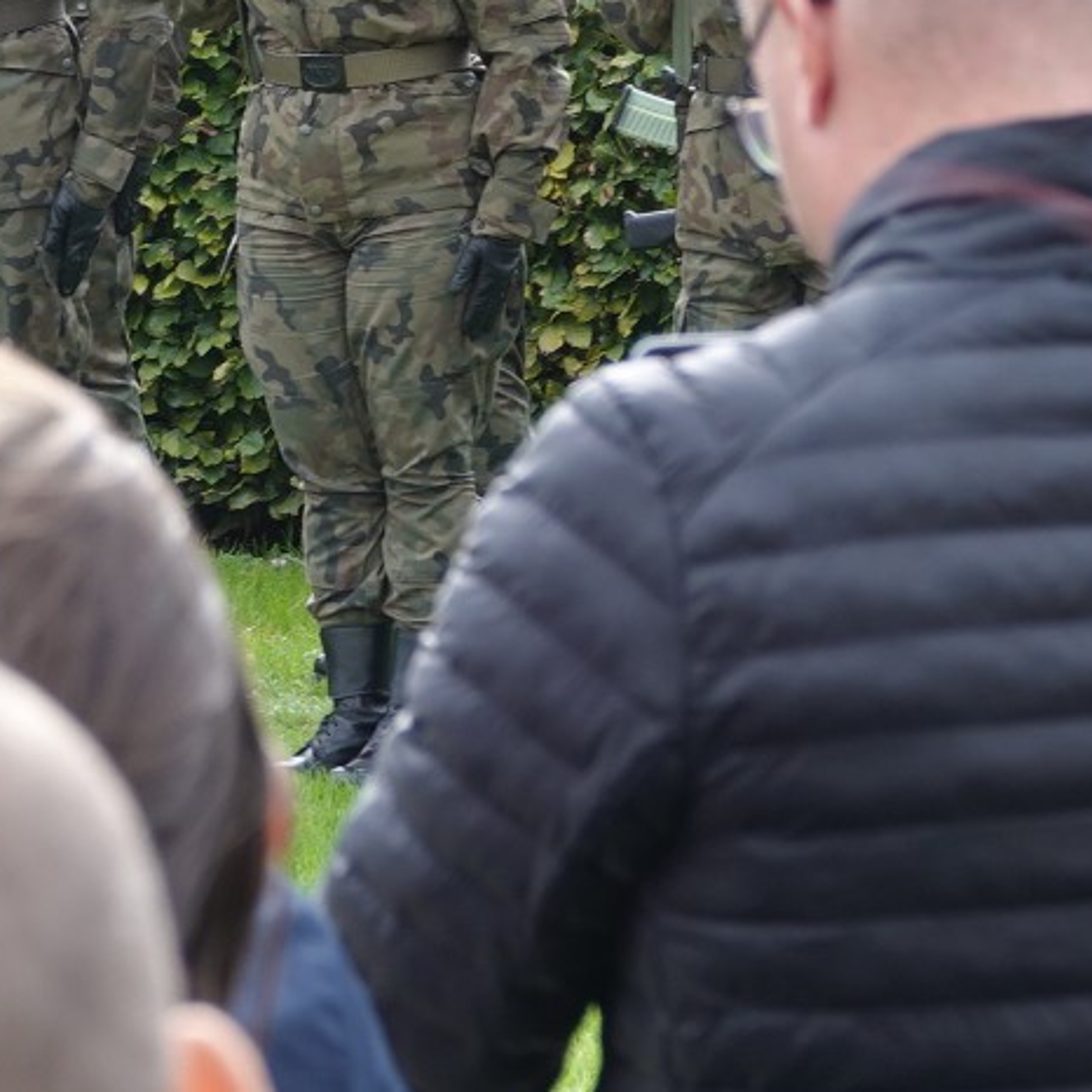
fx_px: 10957
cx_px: -593
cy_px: -61
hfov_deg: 5.6
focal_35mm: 307
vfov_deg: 5.7
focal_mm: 38.04
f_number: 4
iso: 100
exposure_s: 1/125
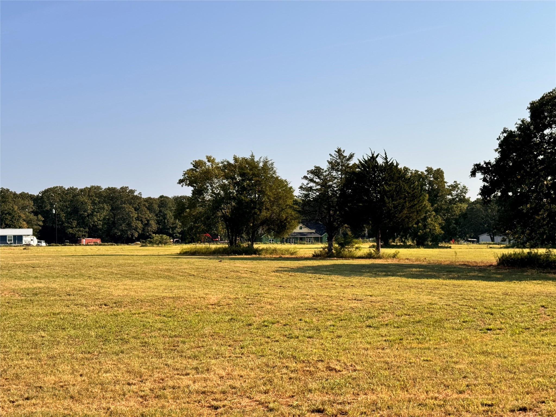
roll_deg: +0.0
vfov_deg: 30.3
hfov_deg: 39.7
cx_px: 278
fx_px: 771
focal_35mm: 48
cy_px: 208
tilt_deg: +1.0
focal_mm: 6.76
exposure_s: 1/5376
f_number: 1.78
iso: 64
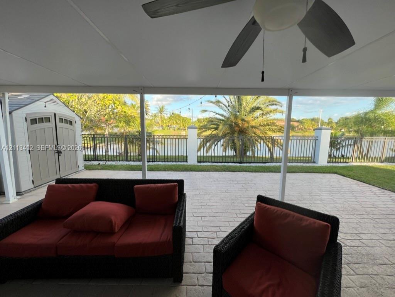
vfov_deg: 90.0
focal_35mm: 13
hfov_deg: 106.2
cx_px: 198
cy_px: 148
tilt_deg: -8.0
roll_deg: -0.4
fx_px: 148
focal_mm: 1.57
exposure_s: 1/329
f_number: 1.8
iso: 32
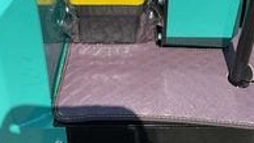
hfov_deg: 32.3
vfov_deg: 17.9
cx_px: 144
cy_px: -12
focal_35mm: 65
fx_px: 438
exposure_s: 1/1675
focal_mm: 3
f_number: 1.8
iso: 25
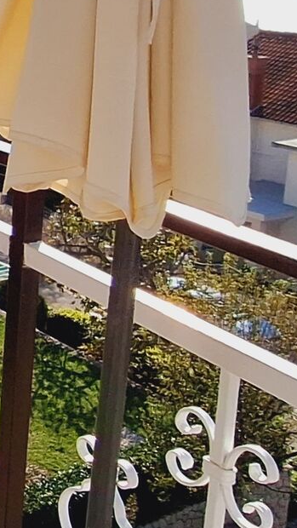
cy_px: 65
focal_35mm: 64
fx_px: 896
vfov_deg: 31.5
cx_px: -463
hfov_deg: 13.0
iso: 40
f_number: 2.2
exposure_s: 1/3704
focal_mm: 1.74
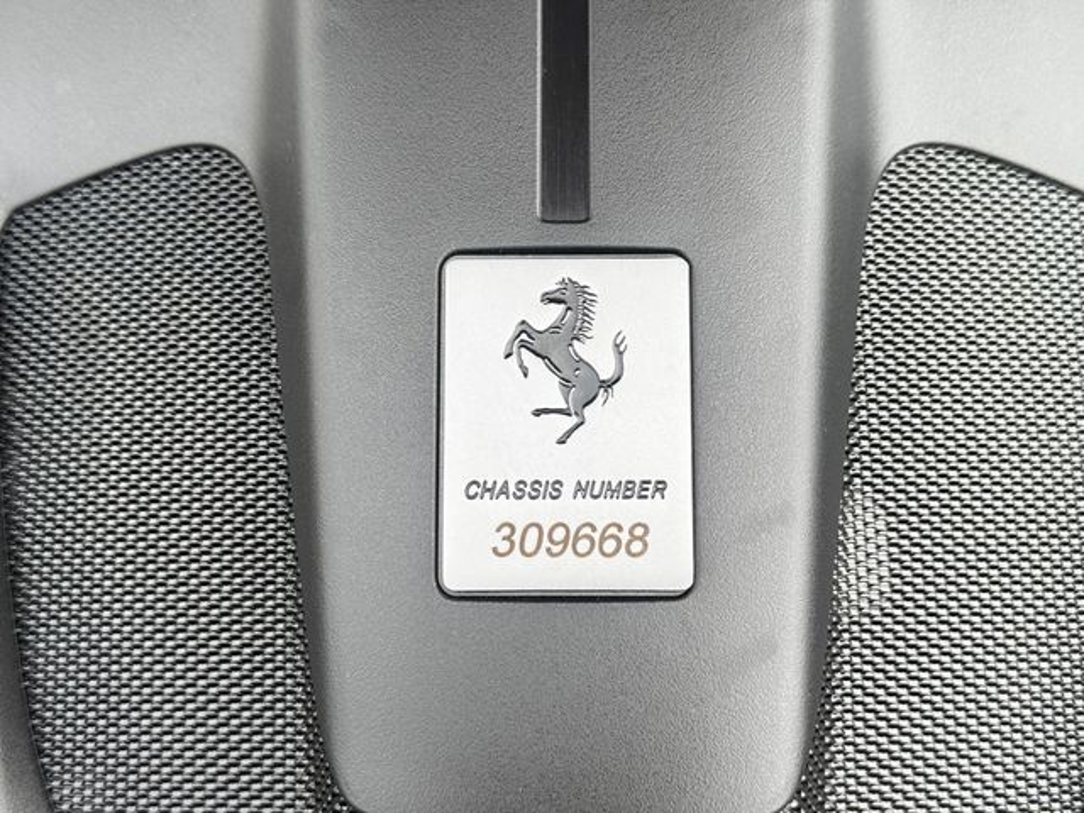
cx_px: 542
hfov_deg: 39.7
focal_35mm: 48
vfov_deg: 30.3
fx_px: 1503
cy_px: 406
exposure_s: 1/121
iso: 100
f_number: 1.78
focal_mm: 6.76
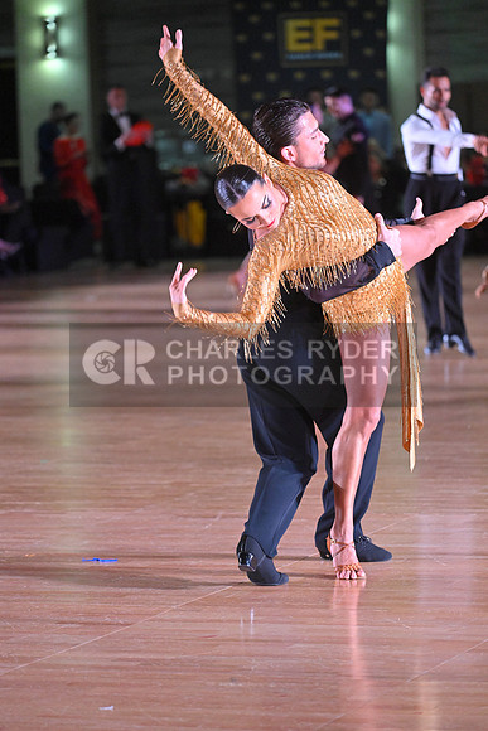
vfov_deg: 12.8
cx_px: 244
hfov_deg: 8.6
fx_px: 3251
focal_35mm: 160
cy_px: 366
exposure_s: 1/400
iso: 5000
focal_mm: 160
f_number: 4
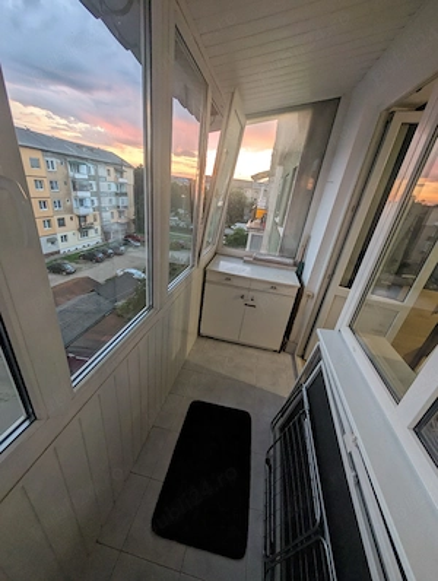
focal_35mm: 12
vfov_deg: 110.4
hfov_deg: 94.7
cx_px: 219
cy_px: 290
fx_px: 202
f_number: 1.7
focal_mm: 2.02
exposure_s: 1/60.2
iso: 103
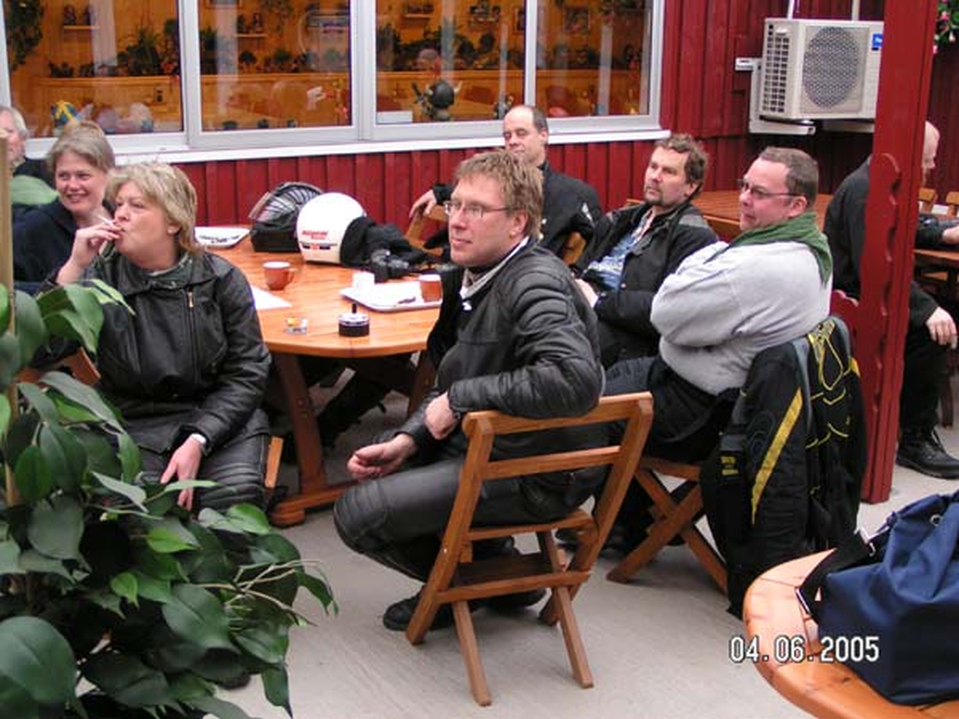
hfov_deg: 40.4
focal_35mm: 47
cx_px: 480
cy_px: 360
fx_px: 1302
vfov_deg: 30.9
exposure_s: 1/50
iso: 125
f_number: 2.8
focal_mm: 7.3
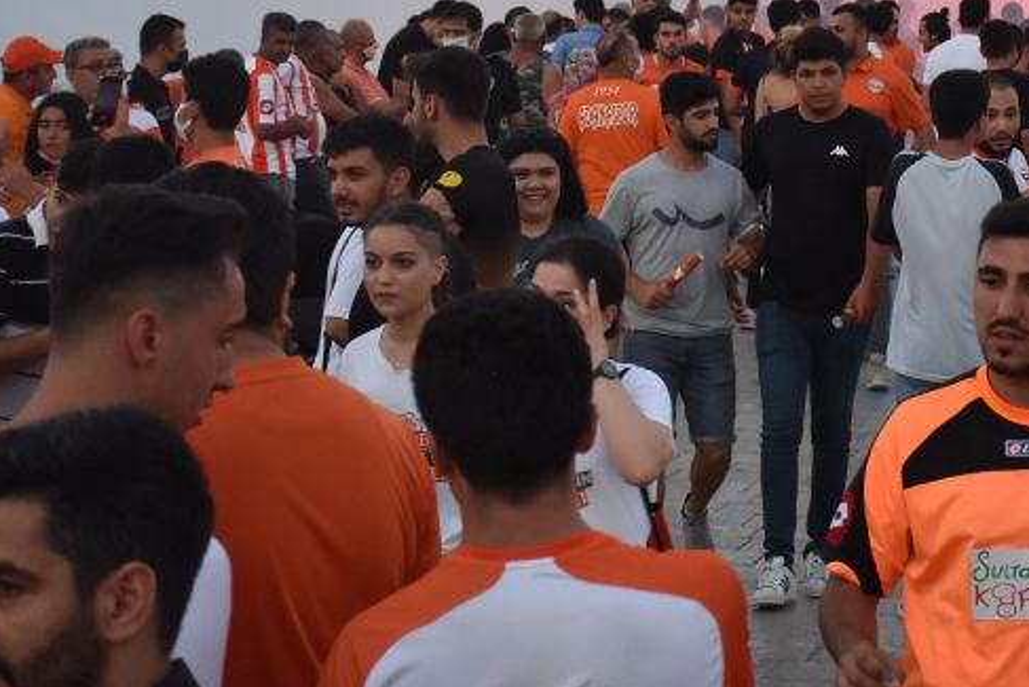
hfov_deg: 14.3
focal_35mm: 142
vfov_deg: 9.6
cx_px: 942
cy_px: -5
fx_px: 4061
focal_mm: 45
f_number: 5.6
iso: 800
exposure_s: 1/125
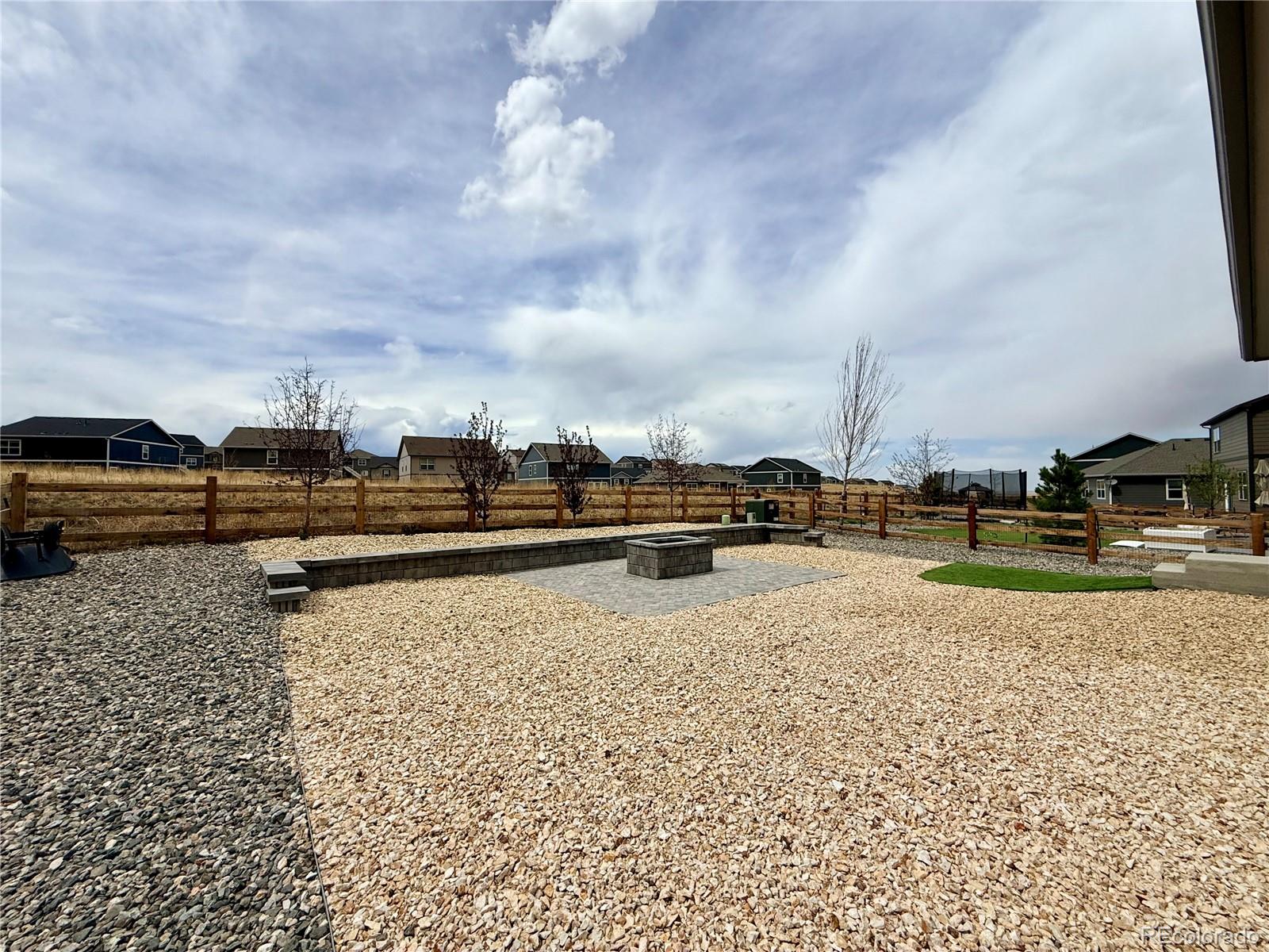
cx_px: 634
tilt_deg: +1.1
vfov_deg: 85.7
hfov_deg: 102.1
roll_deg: +0.2
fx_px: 513
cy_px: 476
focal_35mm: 14
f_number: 2.2
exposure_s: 1/5155
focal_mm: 2.22
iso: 50
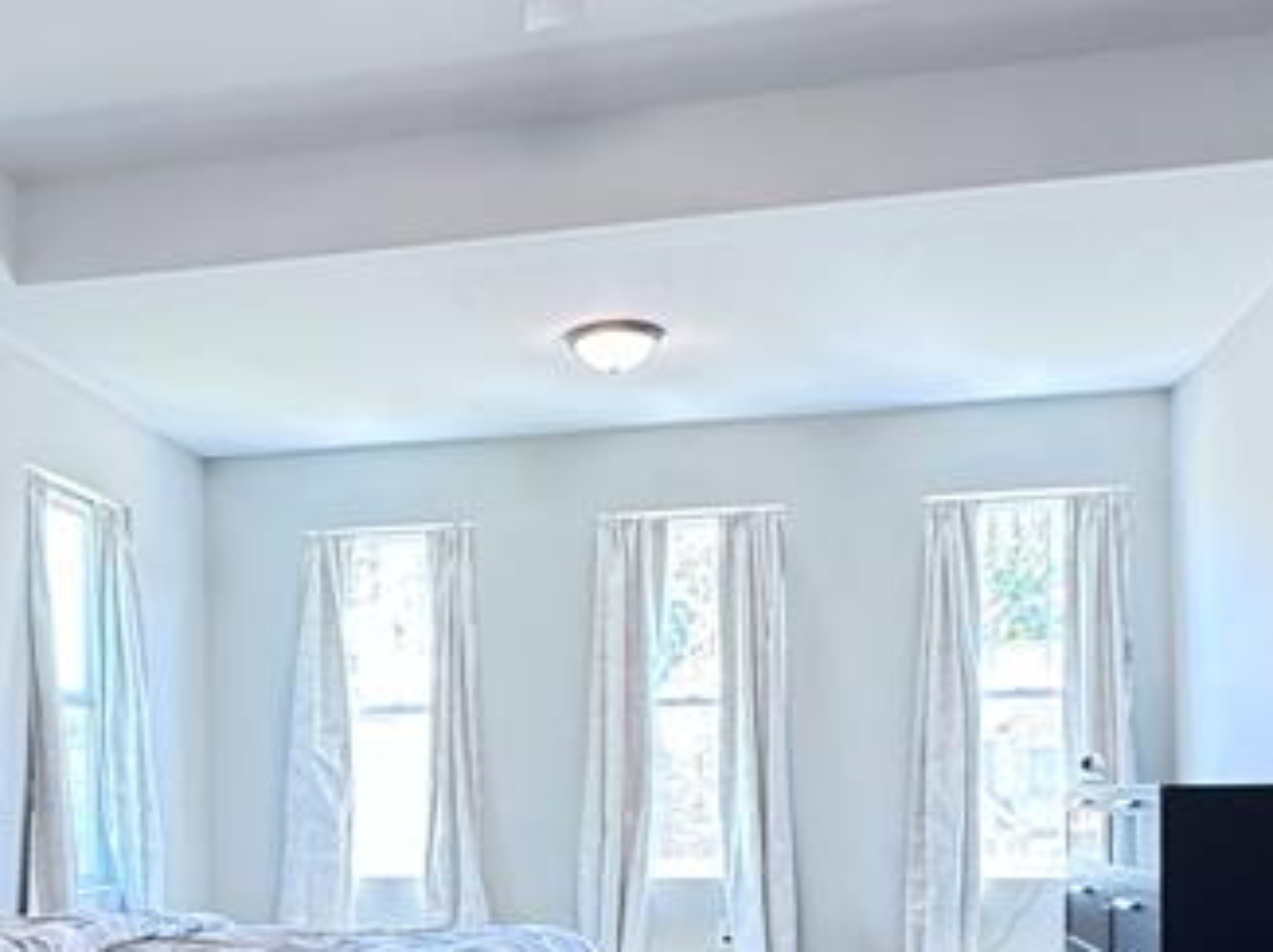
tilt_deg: -0.7
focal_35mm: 44
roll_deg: +0.5
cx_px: 359
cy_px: 812
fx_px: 1617
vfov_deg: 31.6
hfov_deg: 42.0
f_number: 2.2
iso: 400
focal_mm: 2.22
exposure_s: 1/60
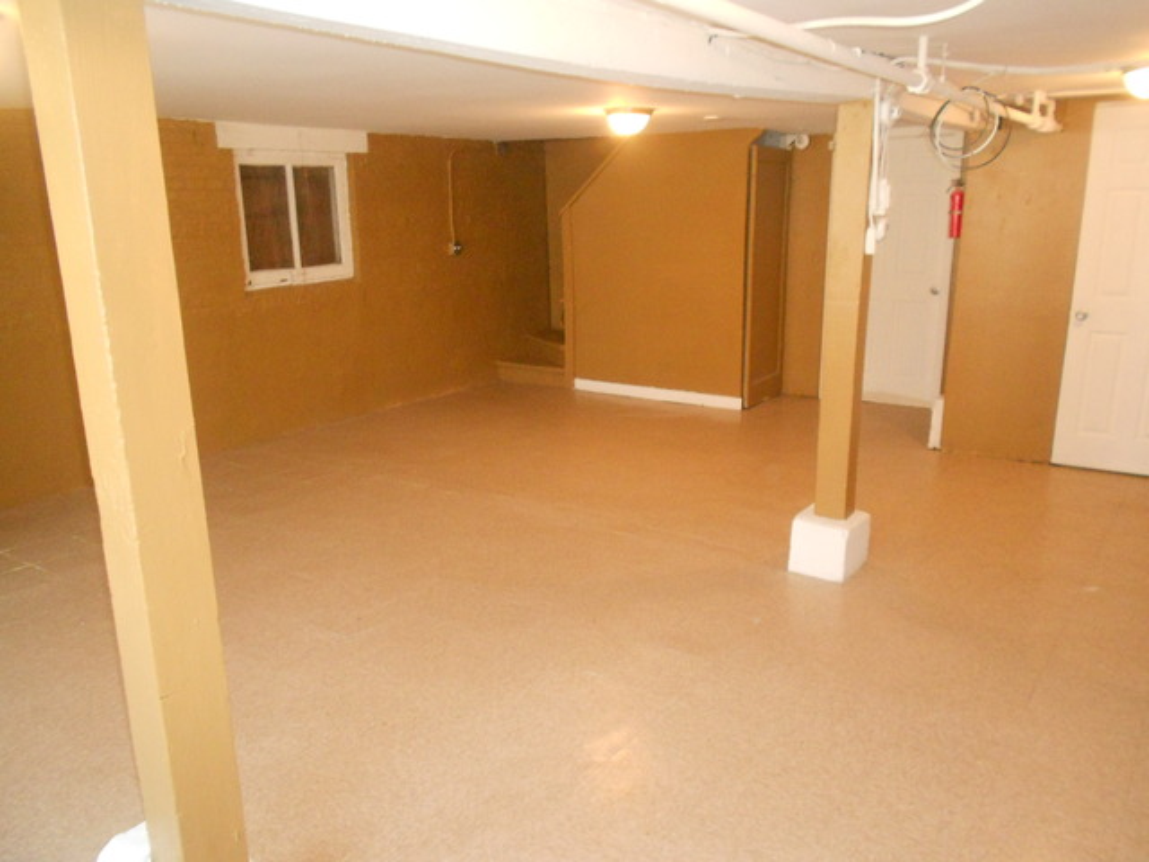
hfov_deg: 67.3
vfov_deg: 53.1
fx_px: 863
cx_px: 574
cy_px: 431
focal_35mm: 26
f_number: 3.2
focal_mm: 4.6
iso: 500
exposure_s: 1/25
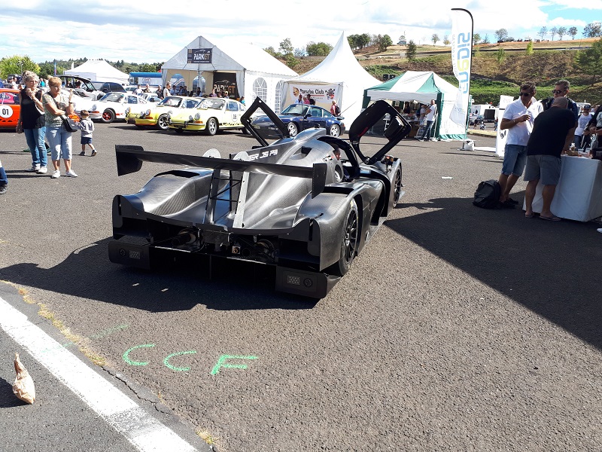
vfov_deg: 51.4
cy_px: 226
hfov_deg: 65.3
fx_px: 470
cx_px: 301
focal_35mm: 27
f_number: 1.9
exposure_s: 1/640
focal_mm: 3.6
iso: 40
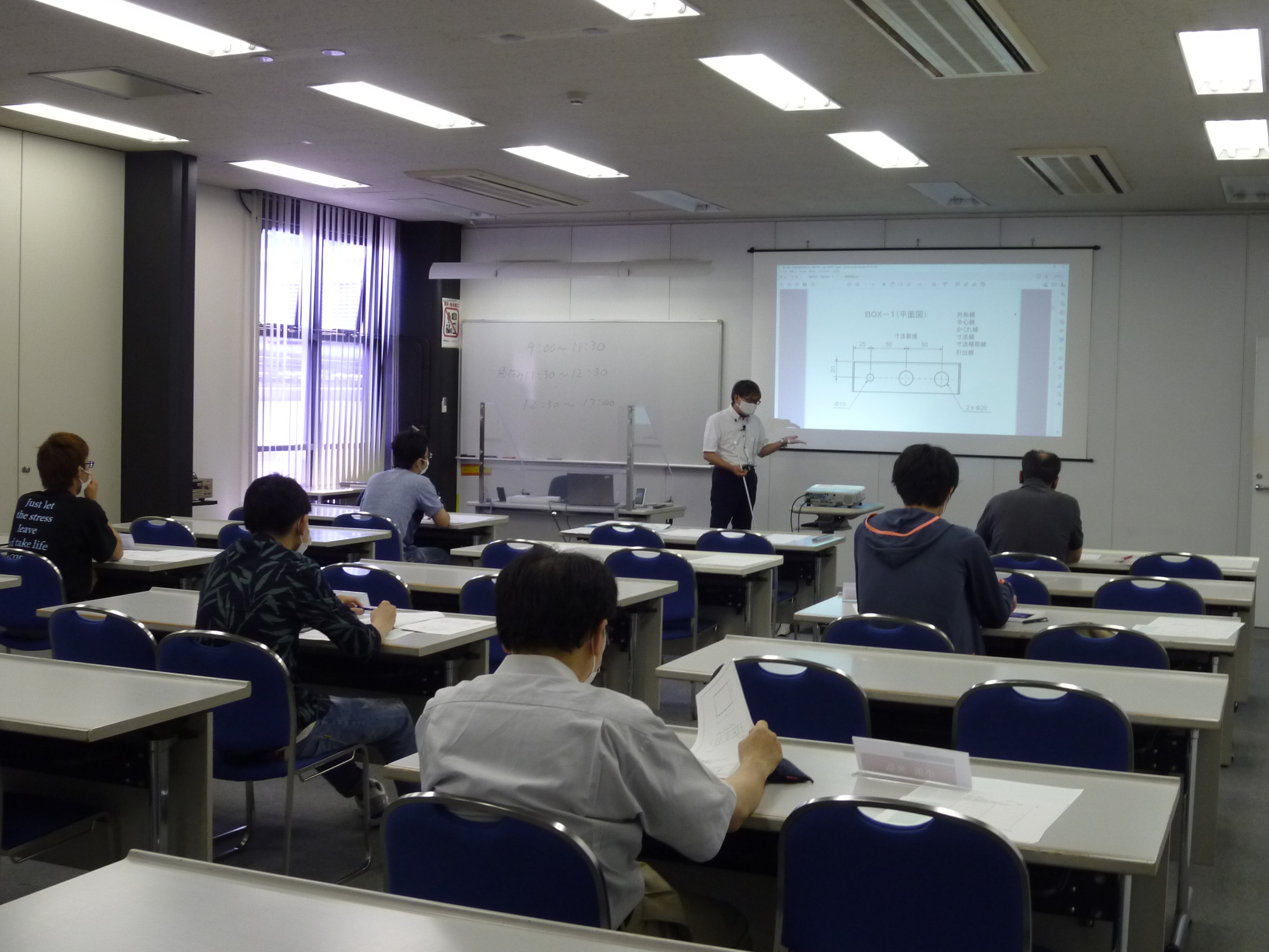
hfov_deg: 42.9
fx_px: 1613
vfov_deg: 32.9
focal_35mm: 44
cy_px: 452
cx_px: 641
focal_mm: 7.2
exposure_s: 1/40
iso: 160
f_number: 3.6
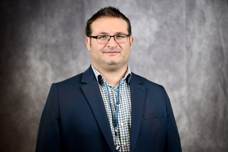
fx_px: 538
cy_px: 76
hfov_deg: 23.9
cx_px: 114
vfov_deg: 16.1
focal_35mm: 85
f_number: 1.8
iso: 100
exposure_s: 1/80
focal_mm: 85
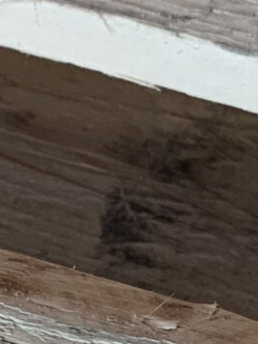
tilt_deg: -57.9
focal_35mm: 191
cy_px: 644
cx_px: 177
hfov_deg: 7.8
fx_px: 1898
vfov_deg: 9.8
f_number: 1.8
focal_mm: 4.25
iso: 100
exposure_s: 1/71
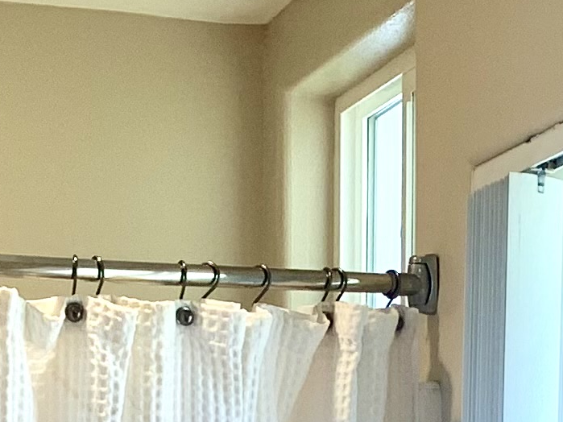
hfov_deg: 13.2
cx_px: 297
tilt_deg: -7.8
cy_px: 1041
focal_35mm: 150
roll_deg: +0.2
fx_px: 2439
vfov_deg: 8.9
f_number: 1.8
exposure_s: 1/60
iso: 50
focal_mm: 4.25
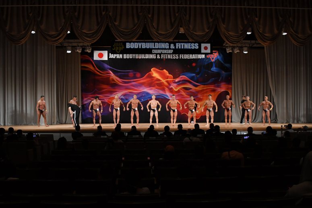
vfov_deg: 31.9
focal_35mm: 42
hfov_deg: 46.4
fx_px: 364
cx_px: 156
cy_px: 104
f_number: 5.6
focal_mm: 28
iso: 3200
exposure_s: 1/400
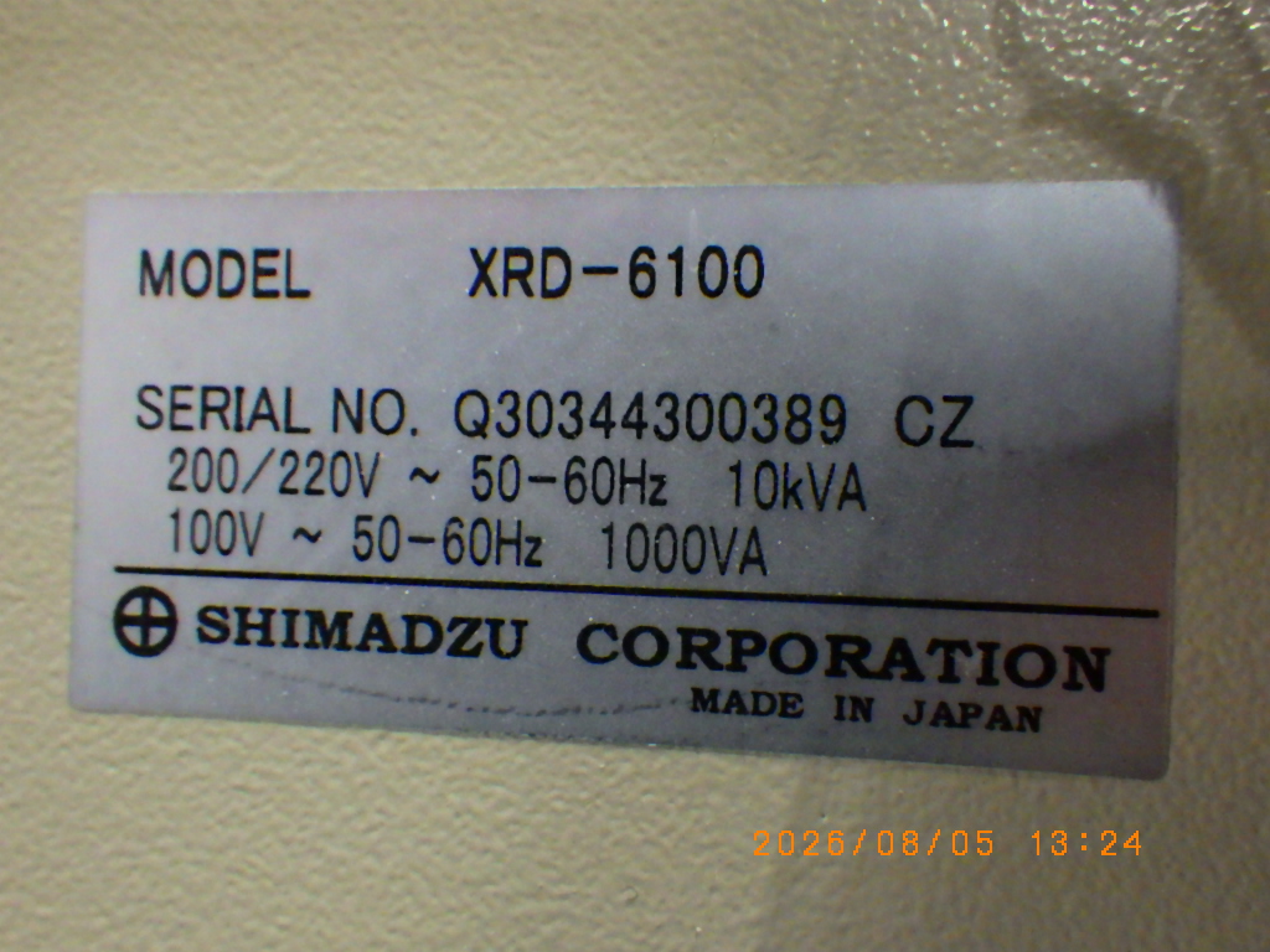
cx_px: 635
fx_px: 1247
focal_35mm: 34
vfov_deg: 41.8
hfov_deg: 54.0
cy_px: 476
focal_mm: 6.1
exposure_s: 1/30
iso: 1600
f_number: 3.8
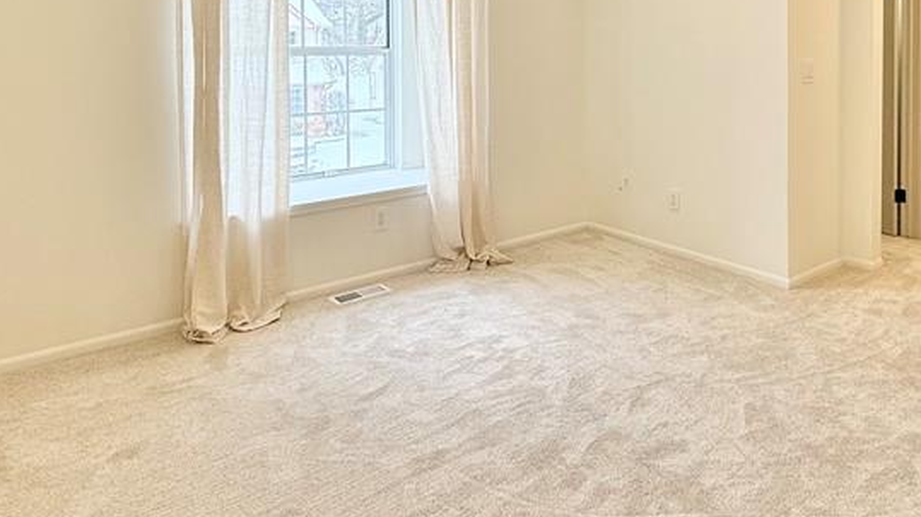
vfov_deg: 37.7
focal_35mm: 29
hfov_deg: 64.2
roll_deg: +0.1
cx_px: 622
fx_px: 708
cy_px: 58
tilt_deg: -0.7
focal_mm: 2.22
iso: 64
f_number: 2.2
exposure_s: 1/135
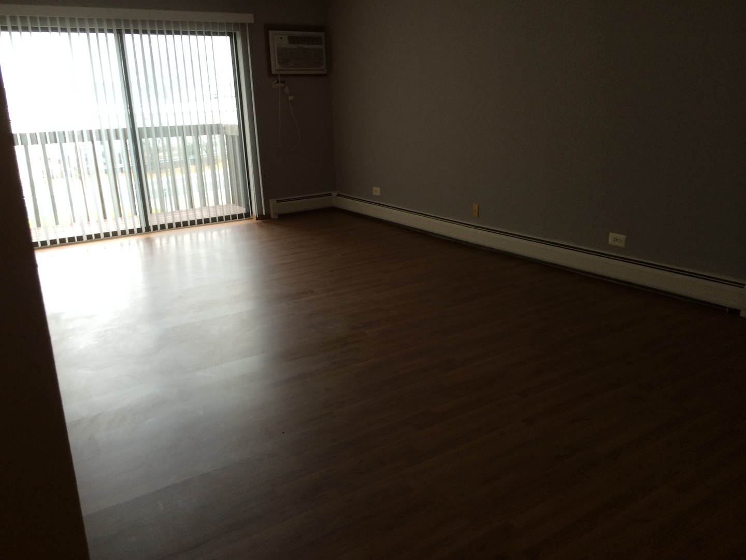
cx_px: 373
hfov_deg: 60.0
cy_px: 280
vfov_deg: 46.8
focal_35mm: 30
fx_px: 647
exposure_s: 1/40
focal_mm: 4.12
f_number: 2.2
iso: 40
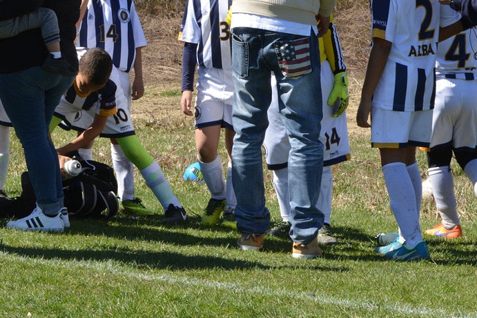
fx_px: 2147
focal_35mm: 162
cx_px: 19
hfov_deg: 12.6
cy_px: 11
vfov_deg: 8.4
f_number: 22
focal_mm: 70
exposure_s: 1/125
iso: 640
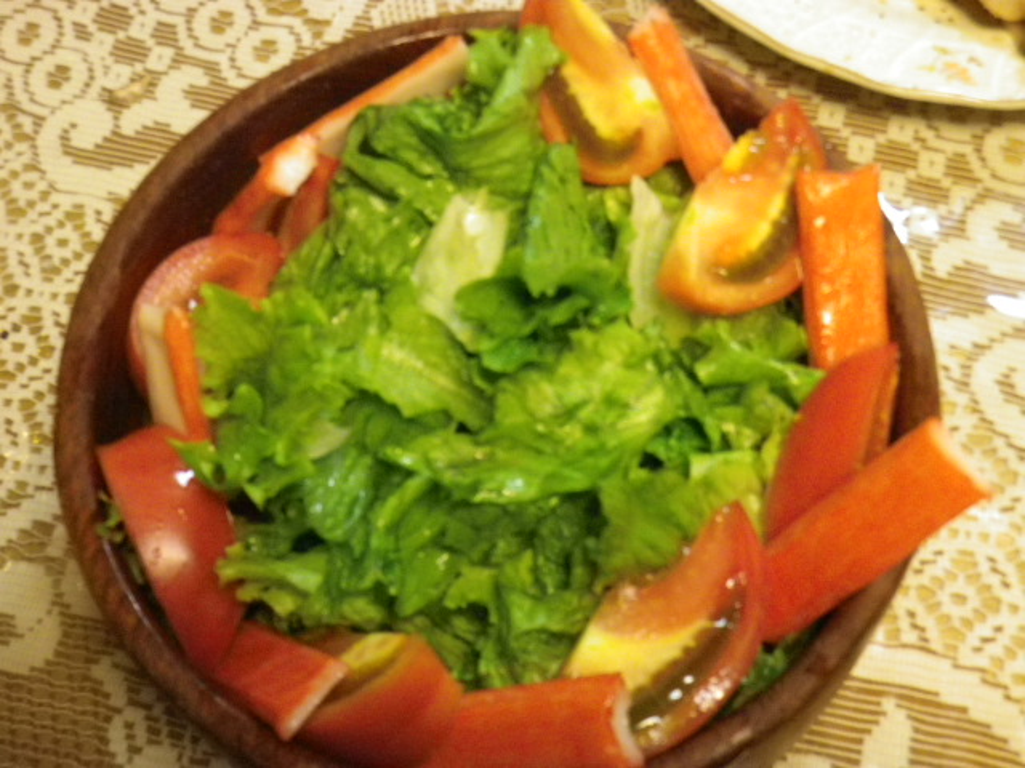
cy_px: 384
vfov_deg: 29.7
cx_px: 512
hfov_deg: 38.9
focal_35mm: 49
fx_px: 1451
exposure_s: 1/50
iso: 800
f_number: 4.2
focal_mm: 8.7
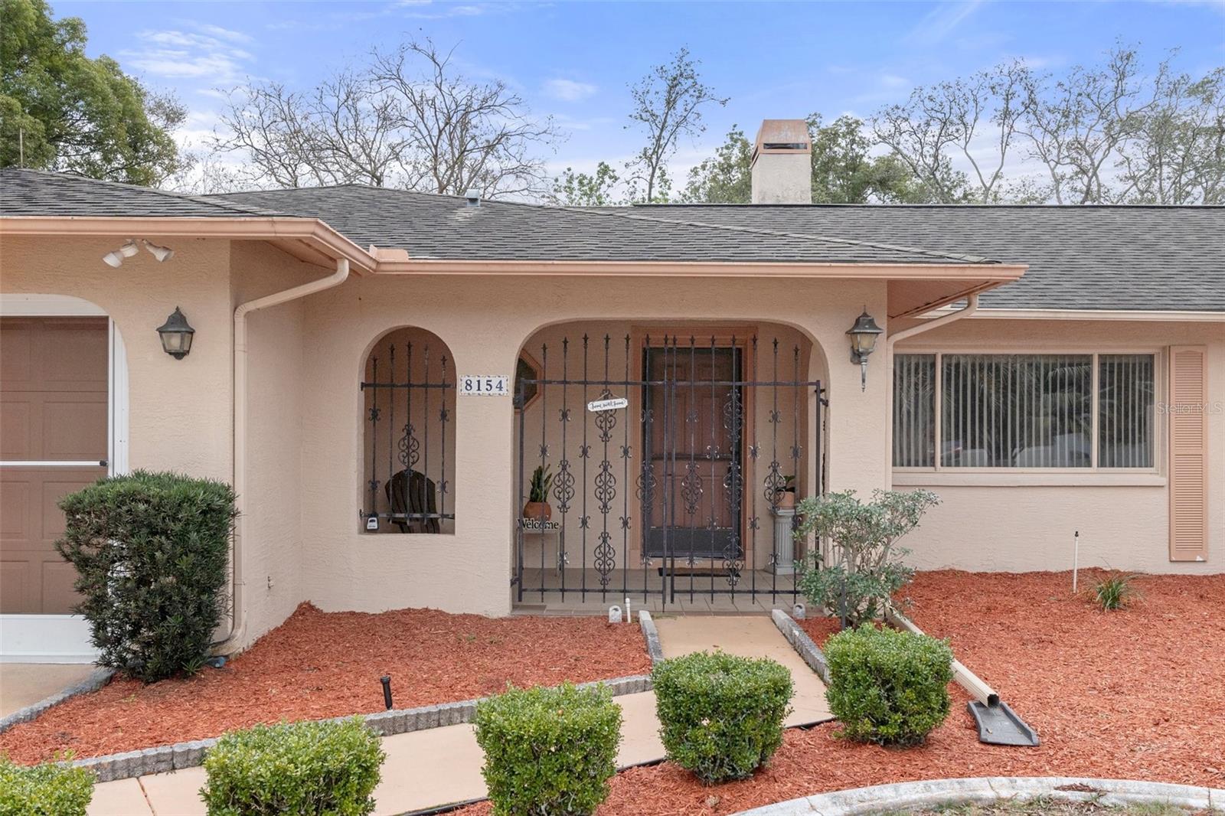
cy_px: 408
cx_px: 612
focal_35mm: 30
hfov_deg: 61.9
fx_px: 1021
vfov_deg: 43.6
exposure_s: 1/160
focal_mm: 20
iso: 320
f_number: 8
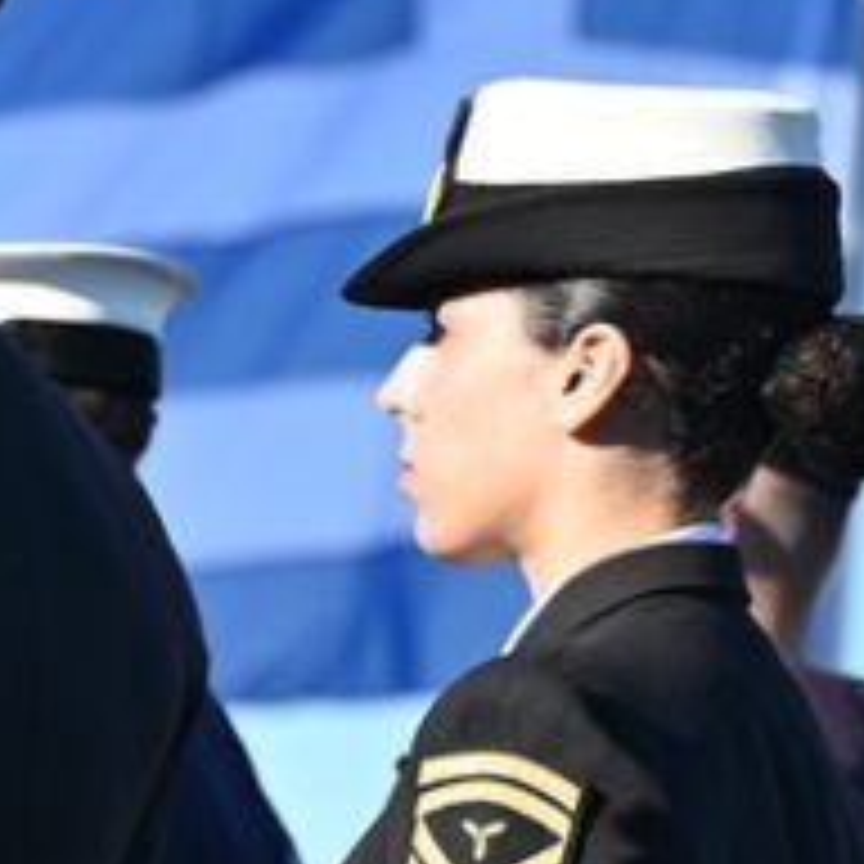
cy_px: 418
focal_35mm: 349
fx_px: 9855
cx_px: 162
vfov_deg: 5.0
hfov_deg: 5.0
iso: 100
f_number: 2.8
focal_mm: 70
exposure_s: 1/1600
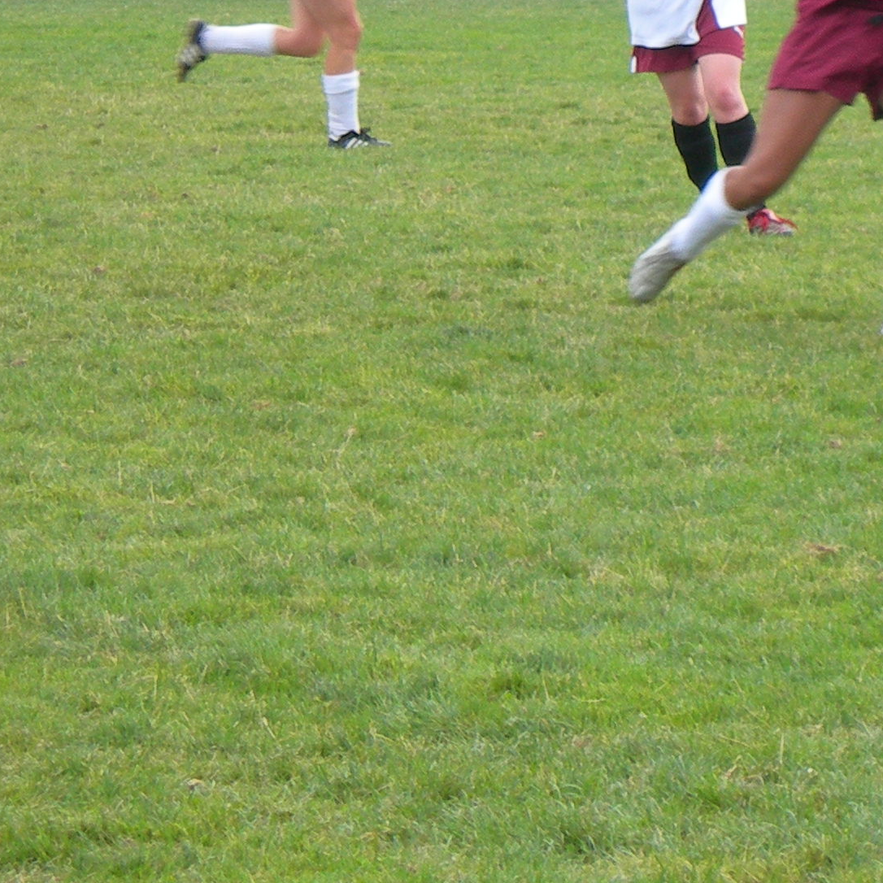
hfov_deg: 6.1
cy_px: -2
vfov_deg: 6.1
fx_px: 8225
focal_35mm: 285
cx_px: 829
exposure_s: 1/170
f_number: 4.9
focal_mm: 23.4
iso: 100
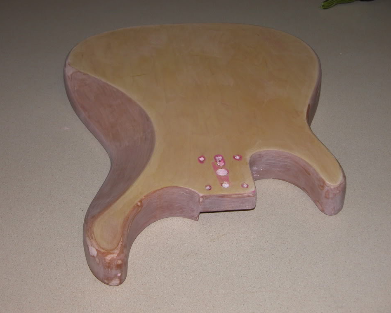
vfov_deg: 19.7
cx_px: 183
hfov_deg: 24.4
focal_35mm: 78
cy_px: 155
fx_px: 903
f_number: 3.3
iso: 100
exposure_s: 1/125
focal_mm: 18.8
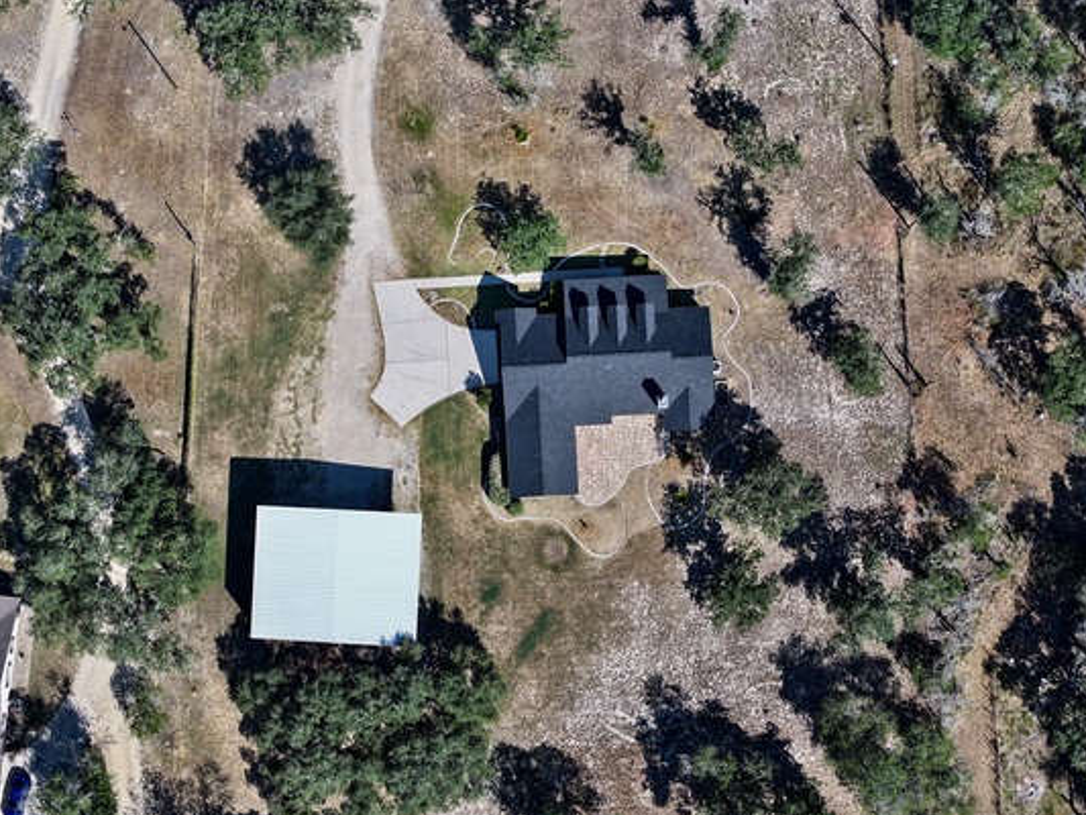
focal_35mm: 84
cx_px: 599
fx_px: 2636
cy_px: 454
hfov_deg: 23.3
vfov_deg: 17.6
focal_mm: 19.35
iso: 160
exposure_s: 1/1250
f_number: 2.8
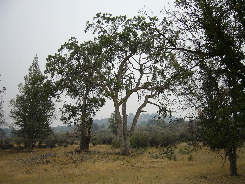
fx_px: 248
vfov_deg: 40.7
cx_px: 122
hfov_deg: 52.6
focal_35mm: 35
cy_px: 92
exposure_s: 1/200
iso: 50
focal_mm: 5.8
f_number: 2.8
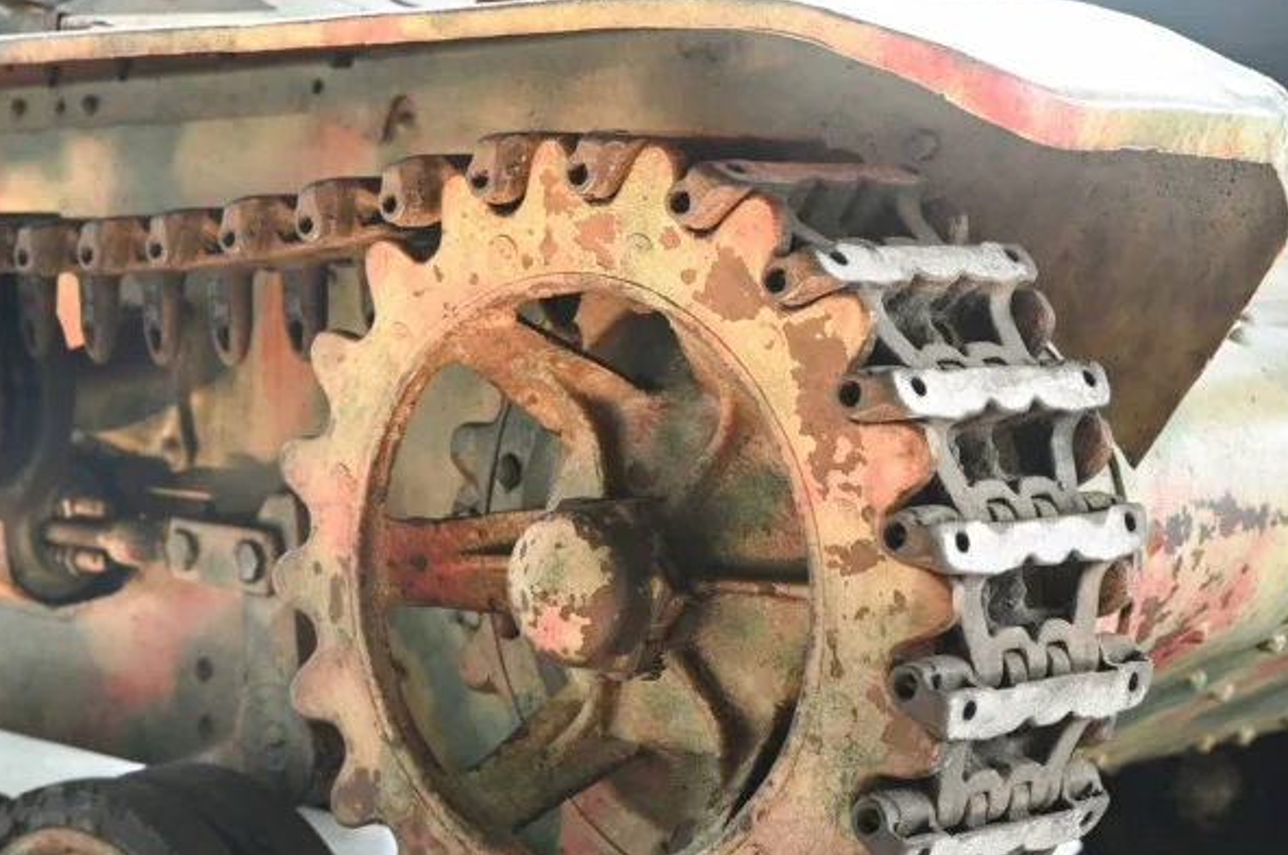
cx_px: 146
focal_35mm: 71
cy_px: 614
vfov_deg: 19.0
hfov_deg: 27.5
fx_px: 2537
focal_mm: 35
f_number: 3.5
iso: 100
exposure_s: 1/50
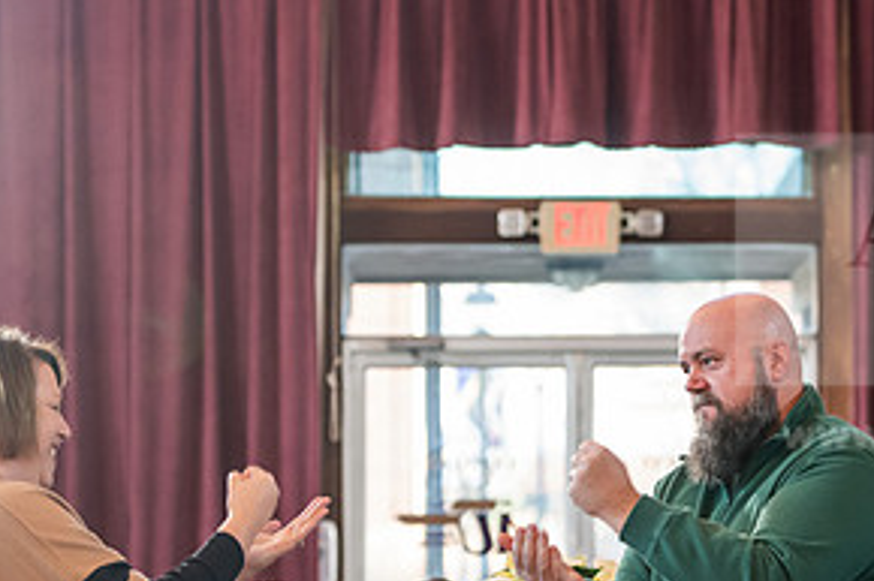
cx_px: 645
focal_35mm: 160
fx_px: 3882
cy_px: 498
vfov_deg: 8.5
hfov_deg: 12.8
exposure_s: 1/200
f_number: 3.2
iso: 1600
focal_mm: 80
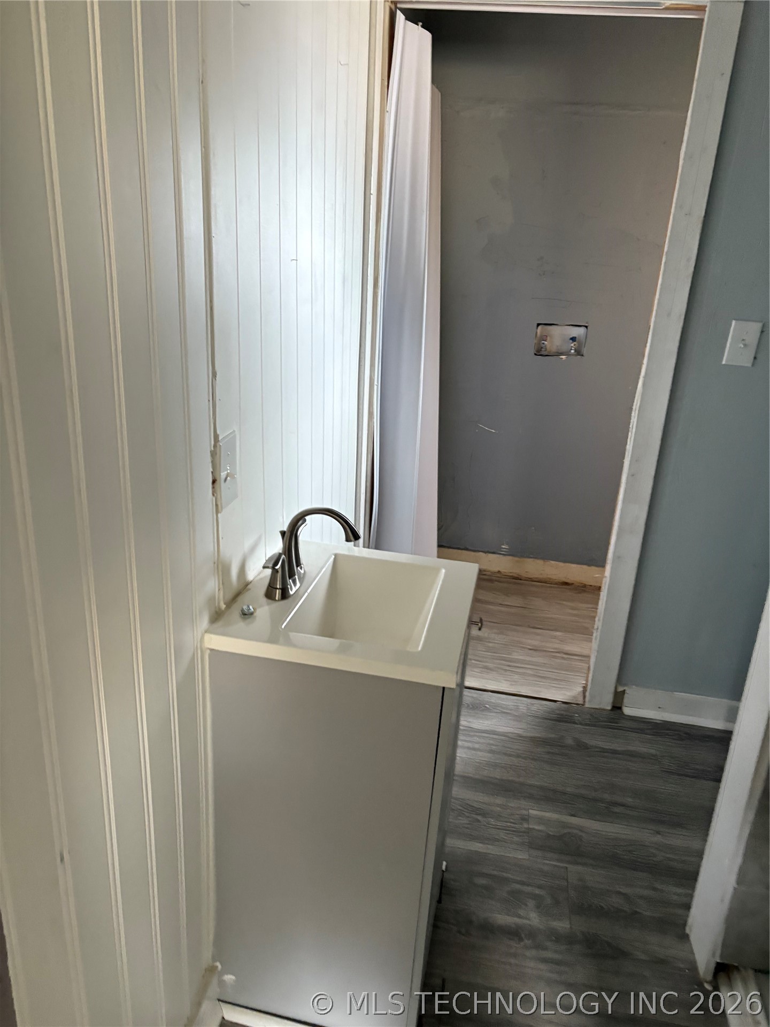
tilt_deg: -21.1
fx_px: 771
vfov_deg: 67.3
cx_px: 385
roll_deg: +1.3
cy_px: 514
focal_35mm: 26
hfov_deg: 53.1
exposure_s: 1/47
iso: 500
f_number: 1.6
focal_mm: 5.96
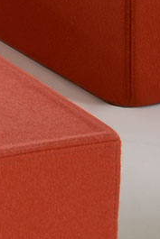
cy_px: 2
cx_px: -241
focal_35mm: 348
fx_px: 2317
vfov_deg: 5.9
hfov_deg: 3.9
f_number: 16
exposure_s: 1/2
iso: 100
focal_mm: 48
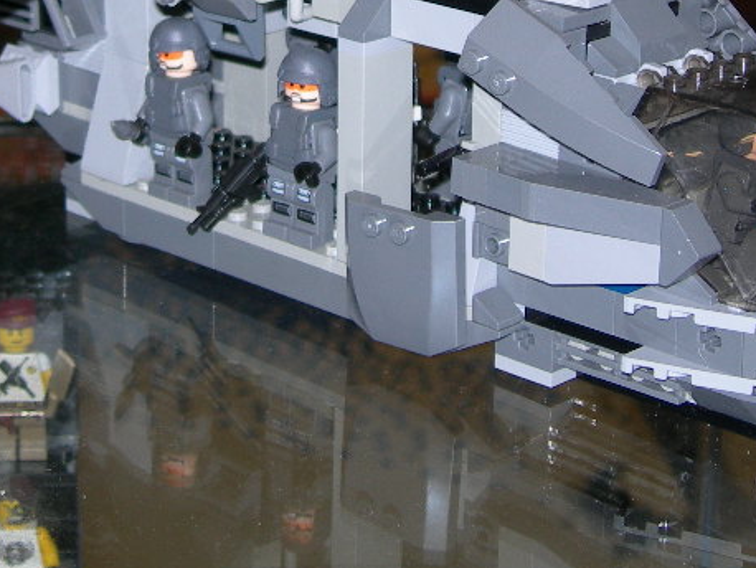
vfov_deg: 12.8
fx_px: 2491
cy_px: -54
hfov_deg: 17.2
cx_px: 274
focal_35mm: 114
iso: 50
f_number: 3.2
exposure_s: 1/60.1
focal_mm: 10.6
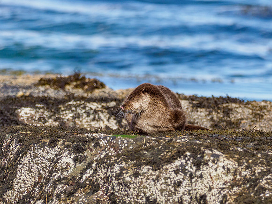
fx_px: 9190
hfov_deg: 1.7
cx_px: 146
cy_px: 115
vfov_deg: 1.3
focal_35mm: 1170
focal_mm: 300
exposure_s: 1/2000
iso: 500
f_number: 4
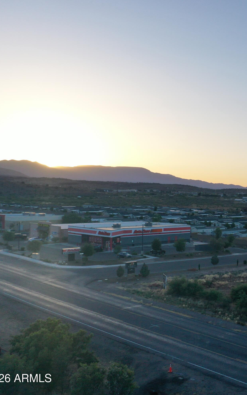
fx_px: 463
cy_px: 198
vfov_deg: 46.2
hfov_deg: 27.0
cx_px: 283
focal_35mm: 43
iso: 100
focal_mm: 10.26
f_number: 5
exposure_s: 1/320
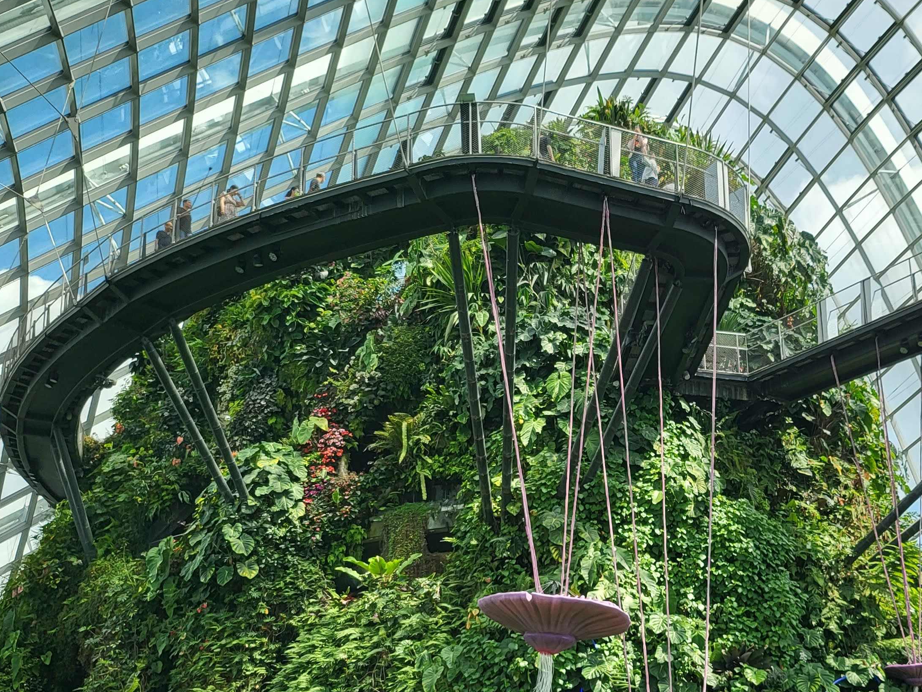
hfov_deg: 42.2
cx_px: 639
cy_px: 535
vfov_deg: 32.1
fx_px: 1172
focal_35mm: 44
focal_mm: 5
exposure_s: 1/1132
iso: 40
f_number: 1.8
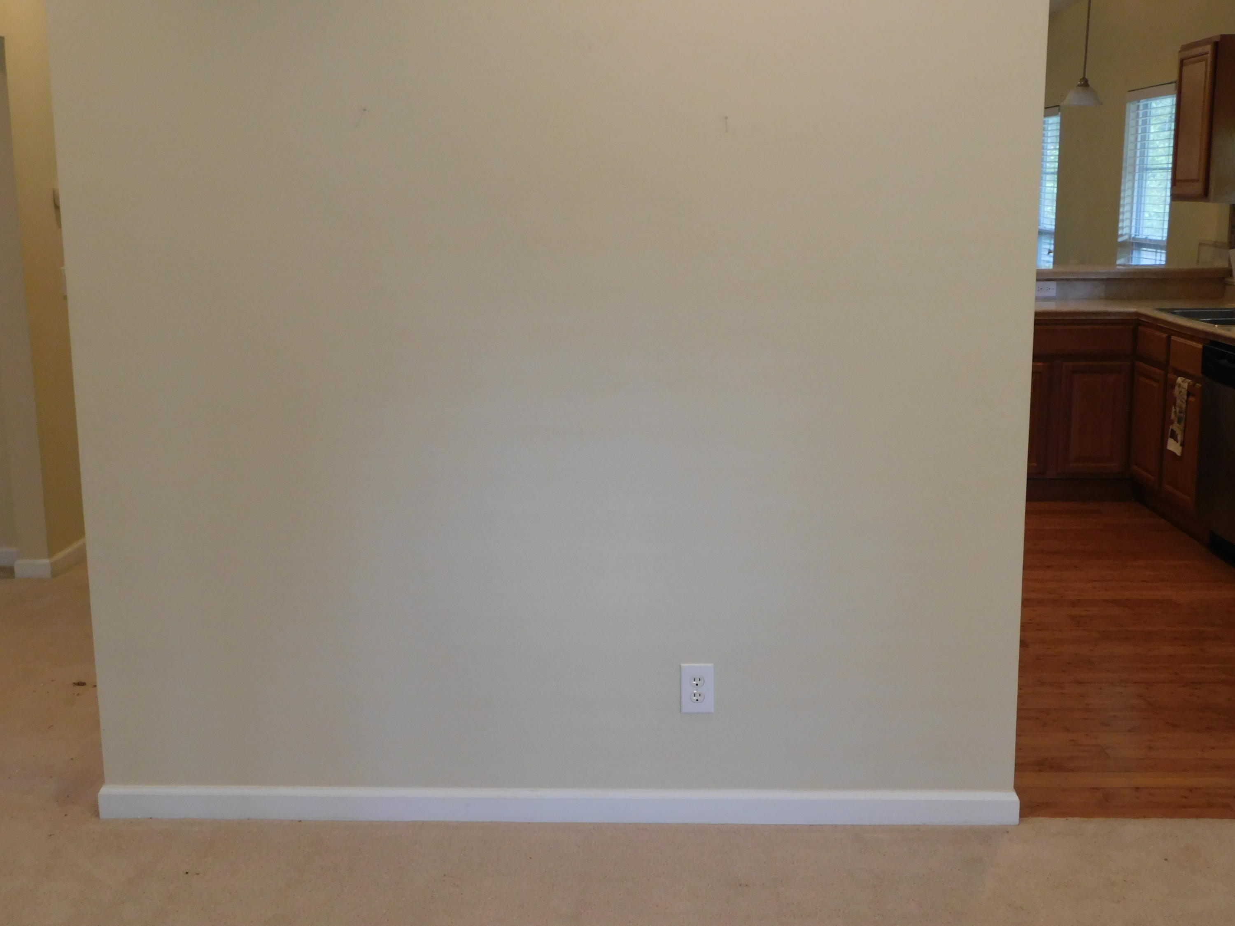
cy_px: 463
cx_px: 618
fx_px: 1427
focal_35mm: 40
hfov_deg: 46.8
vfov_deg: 36.0
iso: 250
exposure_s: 1/30
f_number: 3.6
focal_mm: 7.1
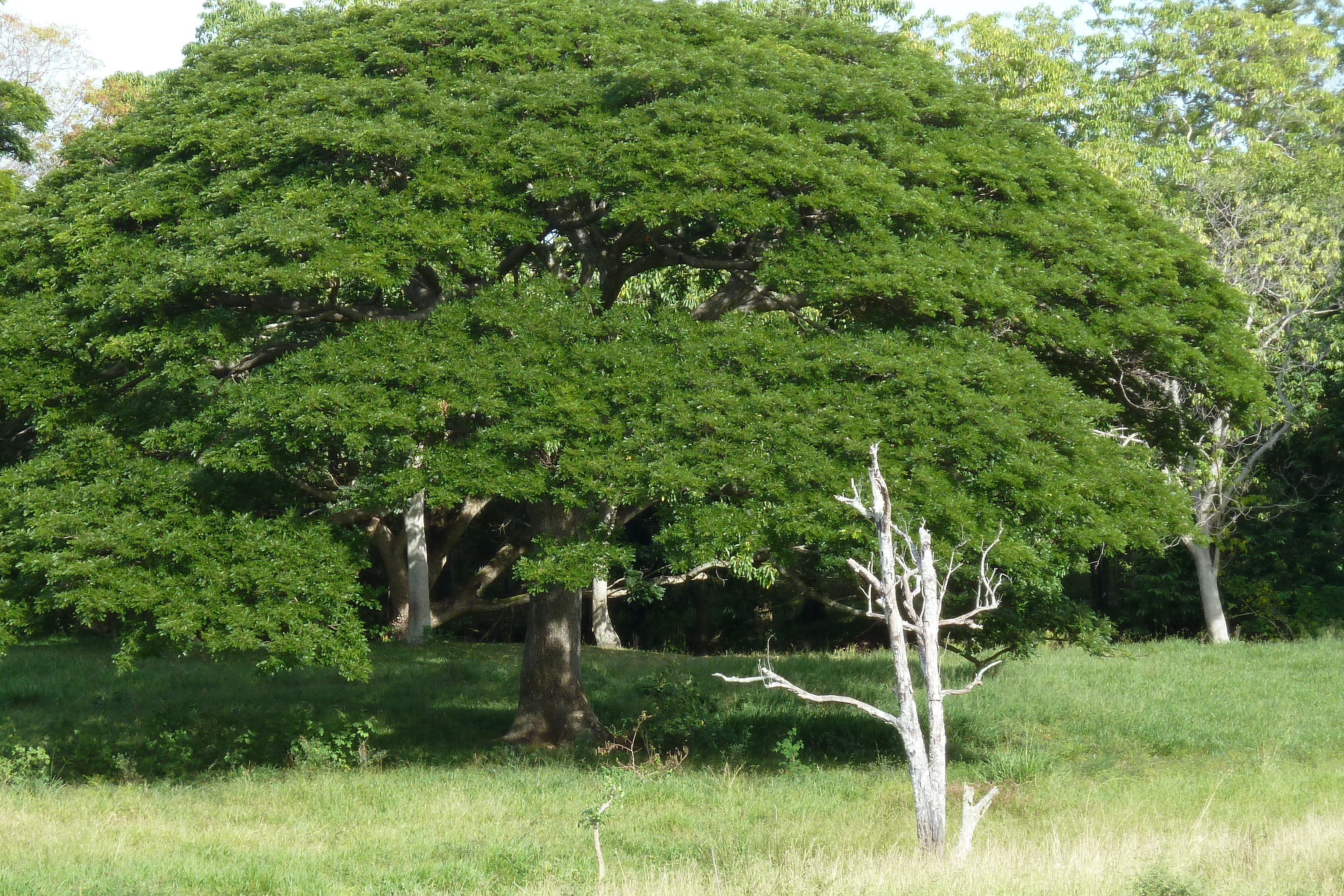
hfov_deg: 13.9
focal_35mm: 148
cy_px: 404
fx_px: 5525
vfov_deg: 9.3
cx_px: 575
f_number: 4.4
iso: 80
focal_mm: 19.5
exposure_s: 1/200
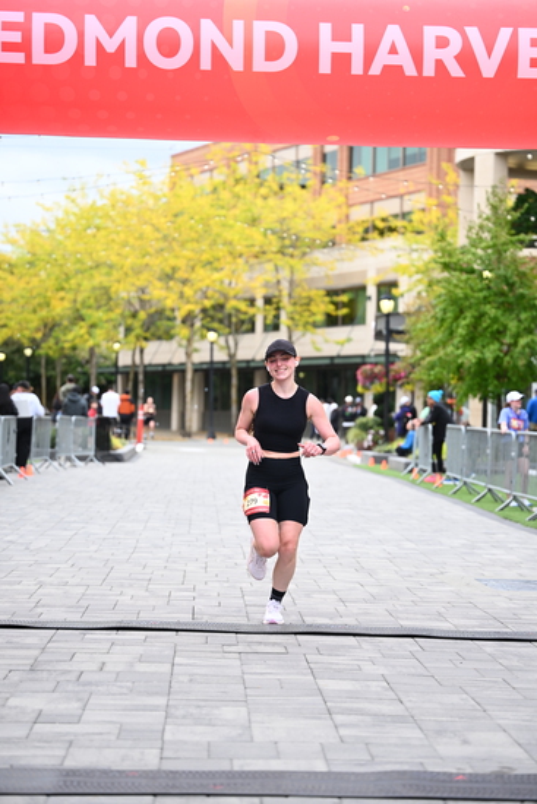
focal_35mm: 82
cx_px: 268
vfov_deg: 24.8
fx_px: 1833
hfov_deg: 16.7
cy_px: 402
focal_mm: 82
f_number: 2.8
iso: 640
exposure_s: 1/2000
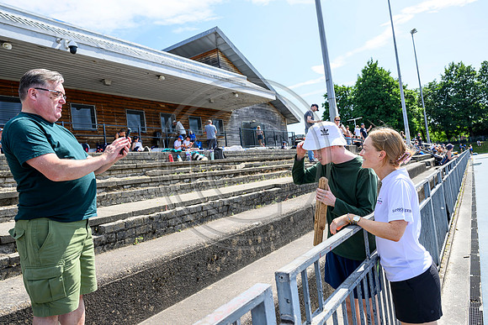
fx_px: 353
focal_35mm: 26
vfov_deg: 49.6
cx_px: 244
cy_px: 162
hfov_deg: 69.4
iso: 200
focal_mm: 26
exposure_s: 1/640
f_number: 5
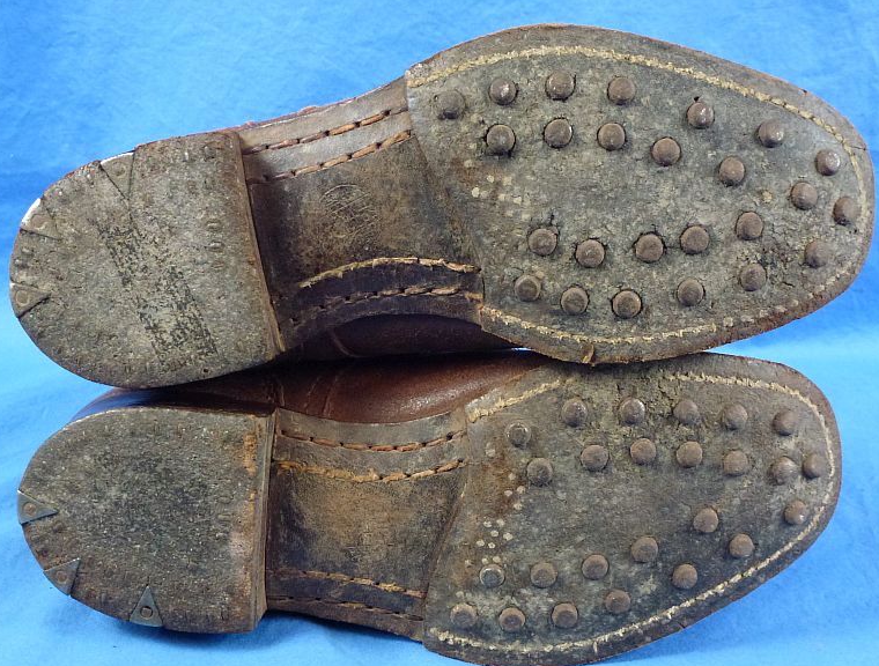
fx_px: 1020
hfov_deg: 46.6
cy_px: 346
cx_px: 446
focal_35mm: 40
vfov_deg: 36.2
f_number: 3.8
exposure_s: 1/50
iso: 400
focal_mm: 6.8
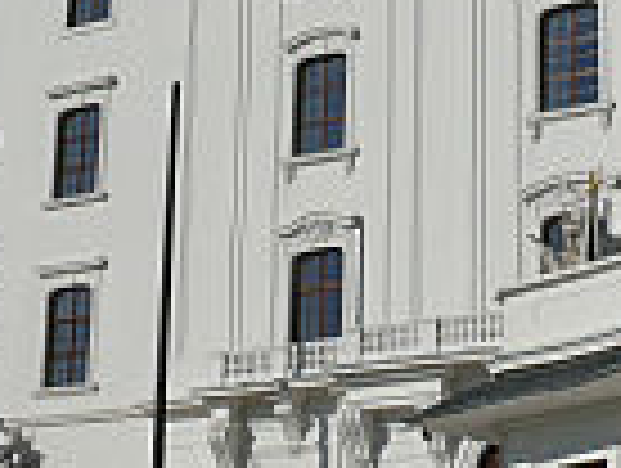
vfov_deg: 13.0
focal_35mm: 114
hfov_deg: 17.1
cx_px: 477
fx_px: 2049
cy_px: 158
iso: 100
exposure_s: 1/800
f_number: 8
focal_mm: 7.4
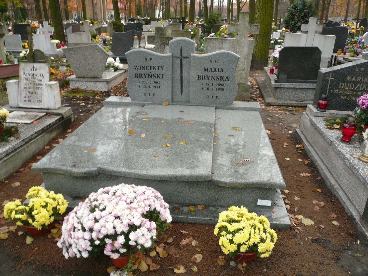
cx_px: 184
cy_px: 138
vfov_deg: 49.7
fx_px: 298
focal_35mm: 28
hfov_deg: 63.4
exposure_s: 1/50
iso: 100
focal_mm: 4.6
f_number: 2.8
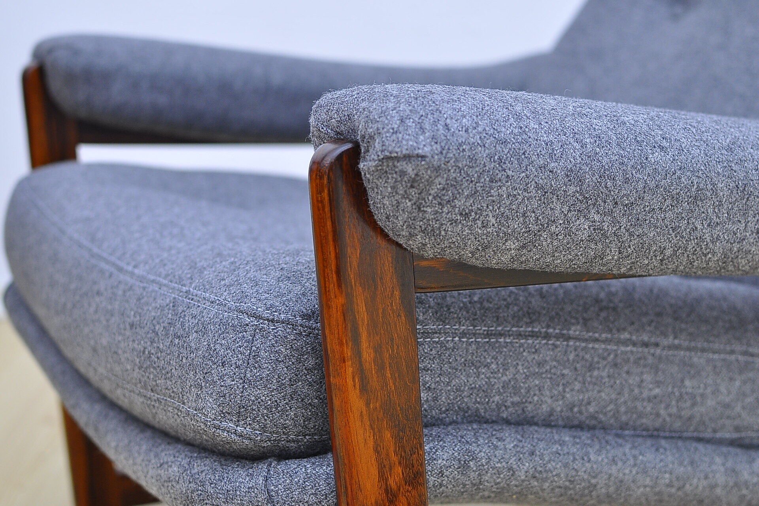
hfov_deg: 37.9
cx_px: 380
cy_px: 253
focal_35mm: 52
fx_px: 1107
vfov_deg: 25.8
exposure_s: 1/160
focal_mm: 35
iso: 400
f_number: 3.2
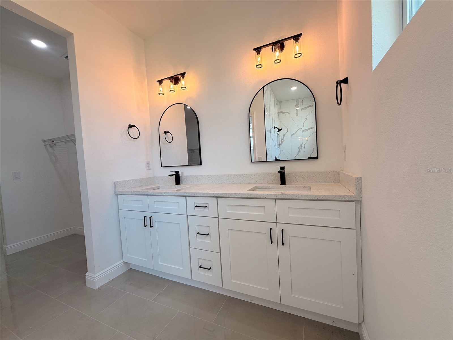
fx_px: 183
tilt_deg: -2.0
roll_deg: +2.8
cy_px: 170
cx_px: 226
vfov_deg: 85.7
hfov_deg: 102.1
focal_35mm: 14
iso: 64
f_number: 2.2
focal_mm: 2.22
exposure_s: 1/164
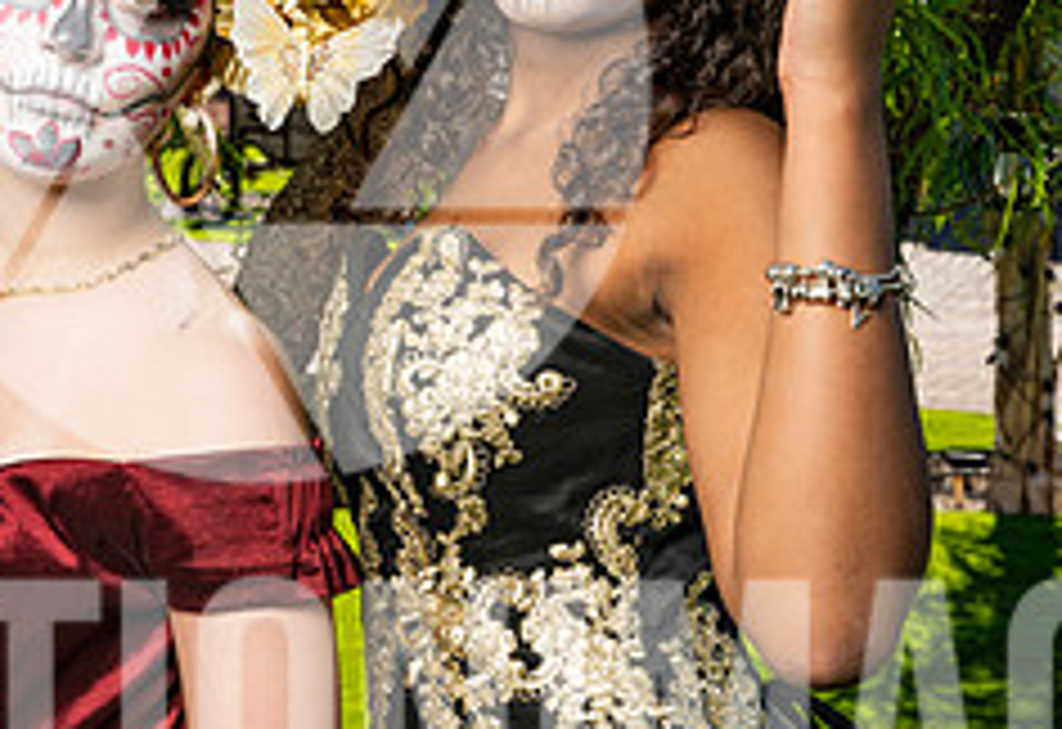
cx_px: 202
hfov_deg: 19.4
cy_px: 313
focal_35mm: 103
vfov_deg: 13.6
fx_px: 3066
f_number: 9
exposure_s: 1/200
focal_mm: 39
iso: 64
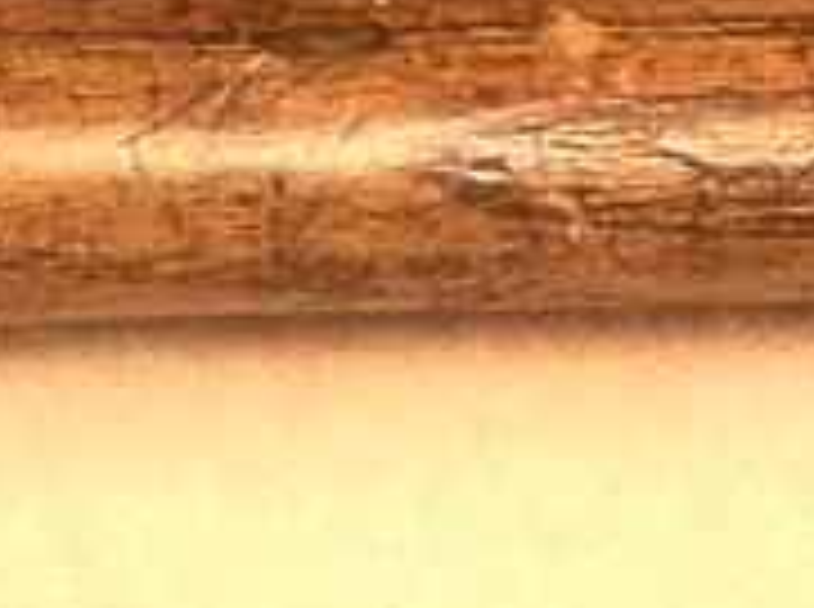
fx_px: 6571
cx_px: -949
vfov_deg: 5.3
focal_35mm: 280
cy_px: -207
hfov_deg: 6.8
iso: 80
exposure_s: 1/234
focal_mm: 3.85
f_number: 2.8
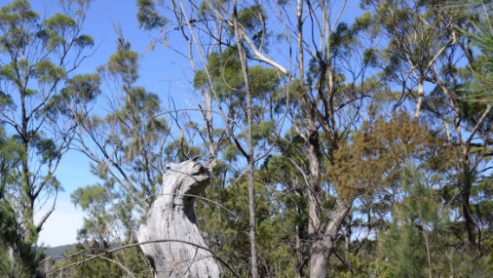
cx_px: 110
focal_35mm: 53
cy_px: 258
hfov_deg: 37.9
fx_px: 693
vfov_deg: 22.0
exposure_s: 1/200
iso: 250
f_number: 13
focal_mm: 32
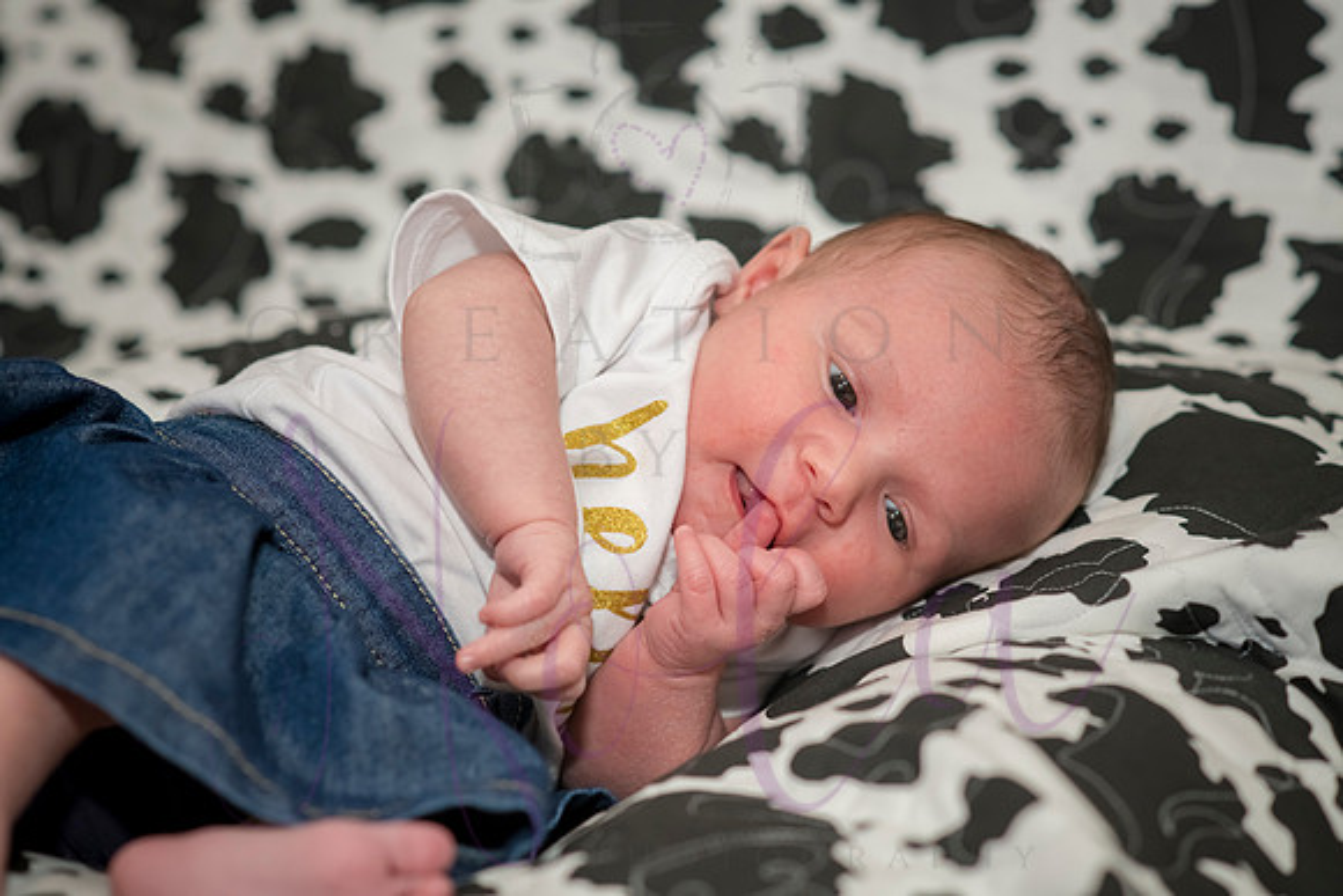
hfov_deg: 23.9
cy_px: 448
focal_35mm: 85
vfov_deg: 16.1
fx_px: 3172
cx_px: 672
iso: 800
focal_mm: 85
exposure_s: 1/160
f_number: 4
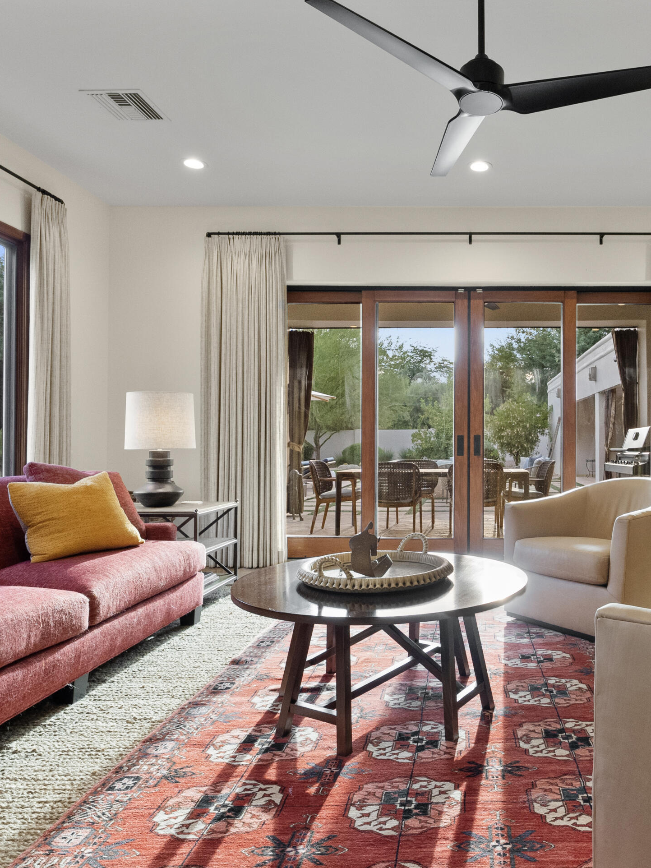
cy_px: 436
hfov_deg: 54.7
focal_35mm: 24
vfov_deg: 71.6
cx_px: 472
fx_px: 602
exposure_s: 1/50
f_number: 8
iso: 2500
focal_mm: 16
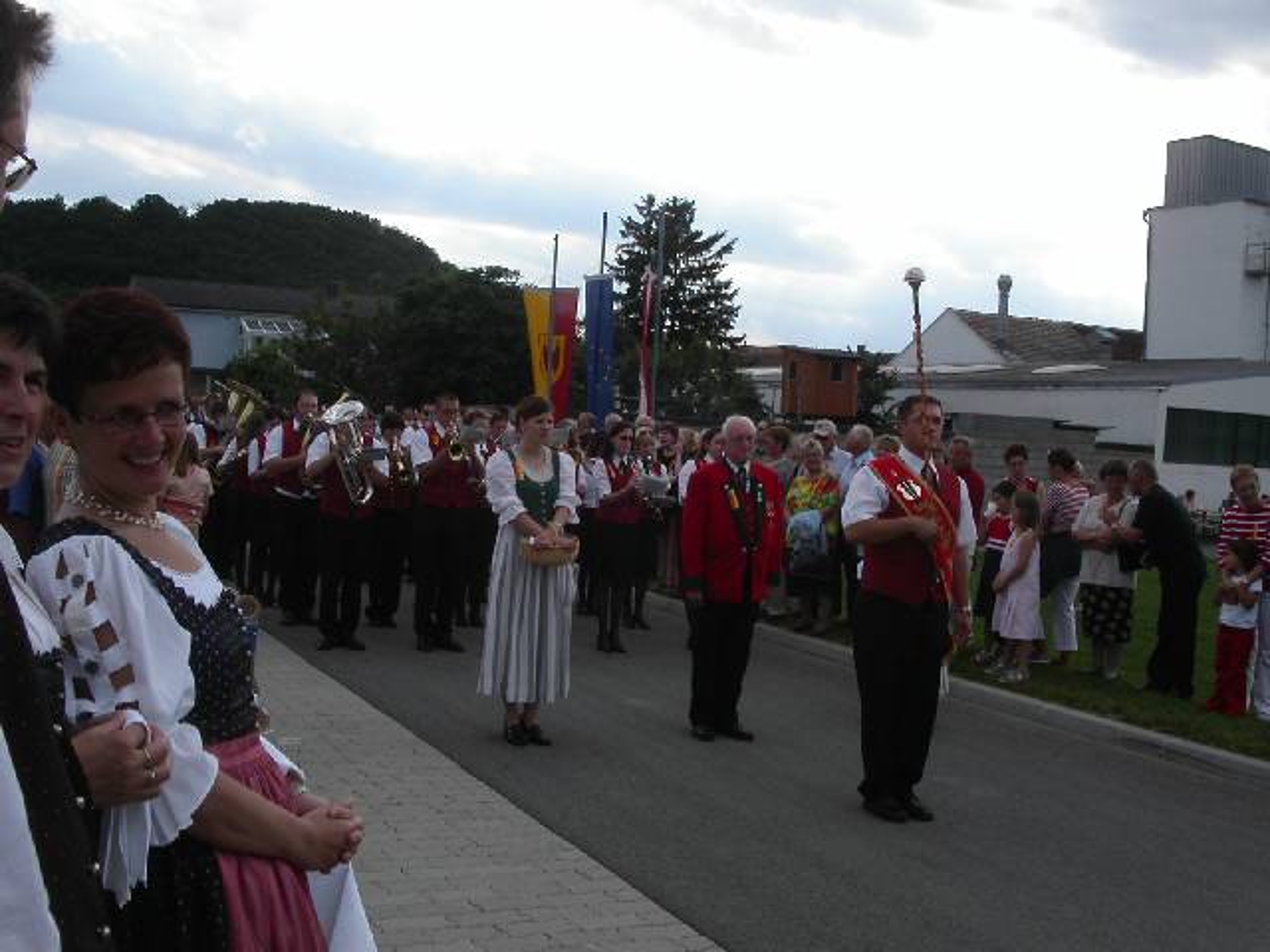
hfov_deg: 49.0
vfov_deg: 37.7
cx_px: 635
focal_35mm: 38
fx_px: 1394
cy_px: 476
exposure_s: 1/350
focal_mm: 7.8
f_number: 8
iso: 100
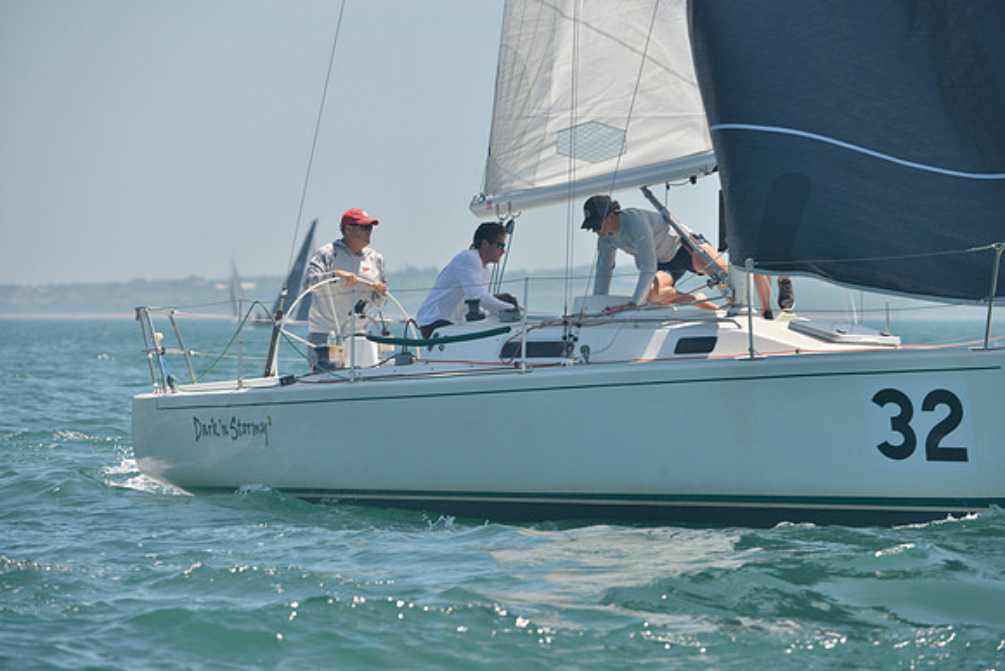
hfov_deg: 7.9
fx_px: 7260
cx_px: 502
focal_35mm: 260
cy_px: 336
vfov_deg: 5.3
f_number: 6.3
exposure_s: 1/1000
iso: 280
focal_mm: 260
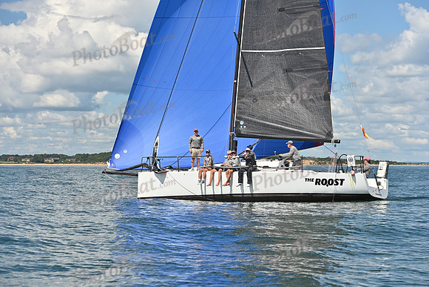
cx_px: 214
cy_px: 144
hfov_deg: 24.8
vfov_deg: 16.7
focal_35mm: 82
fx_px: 977
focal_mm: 82
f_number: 5.6
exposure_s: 1/1000
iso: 250
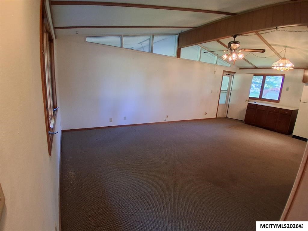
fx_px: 151
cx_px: 154
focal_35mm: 17
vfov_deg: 74.7
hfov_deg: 91.0
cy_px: 116
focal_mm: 1.4
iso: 320
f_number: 2.2
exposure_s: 1/40
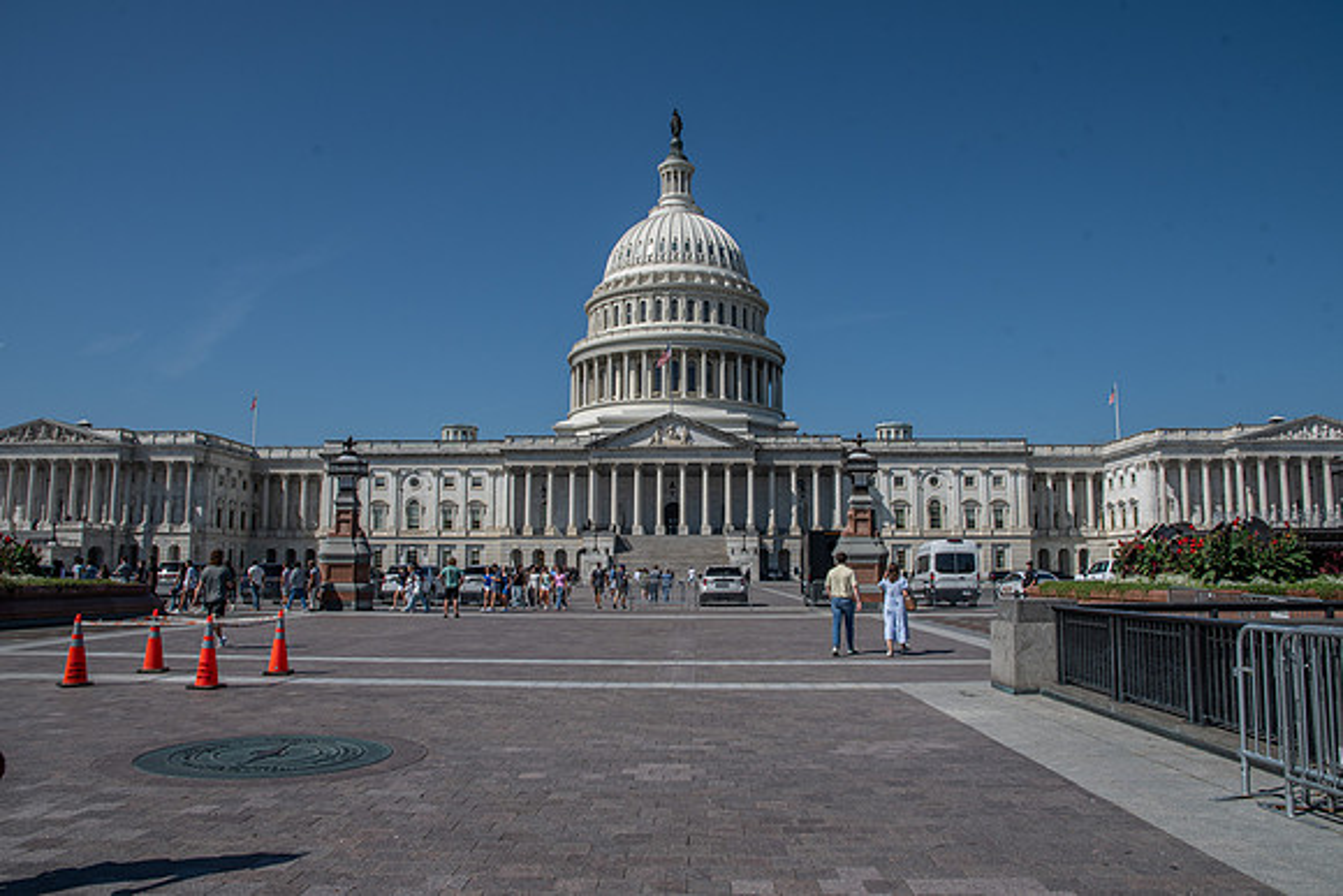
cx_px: 672
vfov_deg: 52.3
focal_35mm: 24
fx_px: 913
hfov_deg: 72.7
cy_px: 448
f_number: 14
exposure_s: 1/200
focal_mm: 16
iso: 100
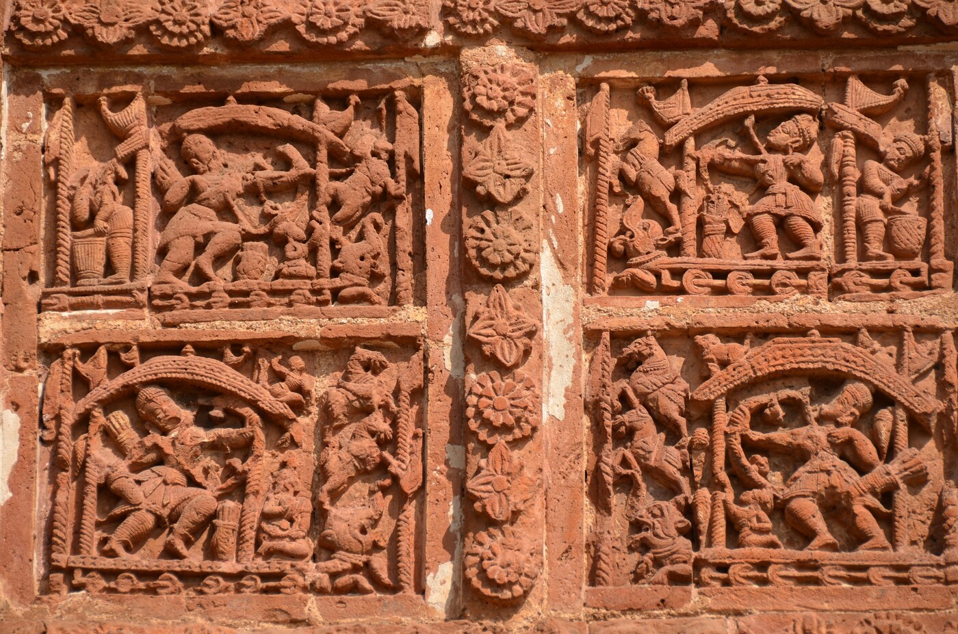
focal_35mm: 195
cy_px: 317
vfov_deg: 7.0
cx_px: 479
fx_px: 5178
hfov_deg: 10.6
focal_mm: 130
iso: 100
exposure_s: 1/400
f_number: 5.6
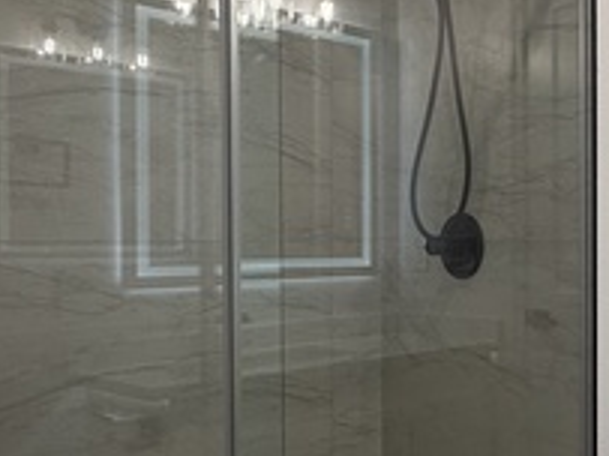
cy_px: 246
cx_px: 734
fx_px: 809
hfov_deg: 33.5
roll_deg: +0.0
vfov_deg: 31.5
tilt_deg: +0.5
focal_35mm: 46
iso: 50
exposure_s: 1/120
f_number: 2.2
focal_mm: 2.22
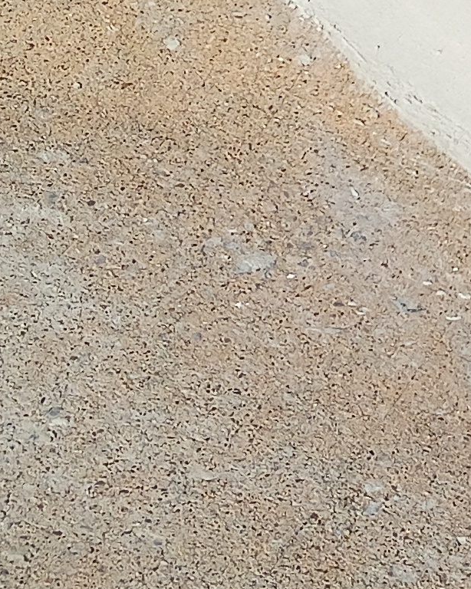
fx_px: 2632
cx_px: 771
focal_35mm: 151
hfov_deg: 9.8
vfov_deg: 12.5
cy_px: -124
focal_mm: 4.27
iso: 103
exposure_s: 1/1401
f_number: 1.8
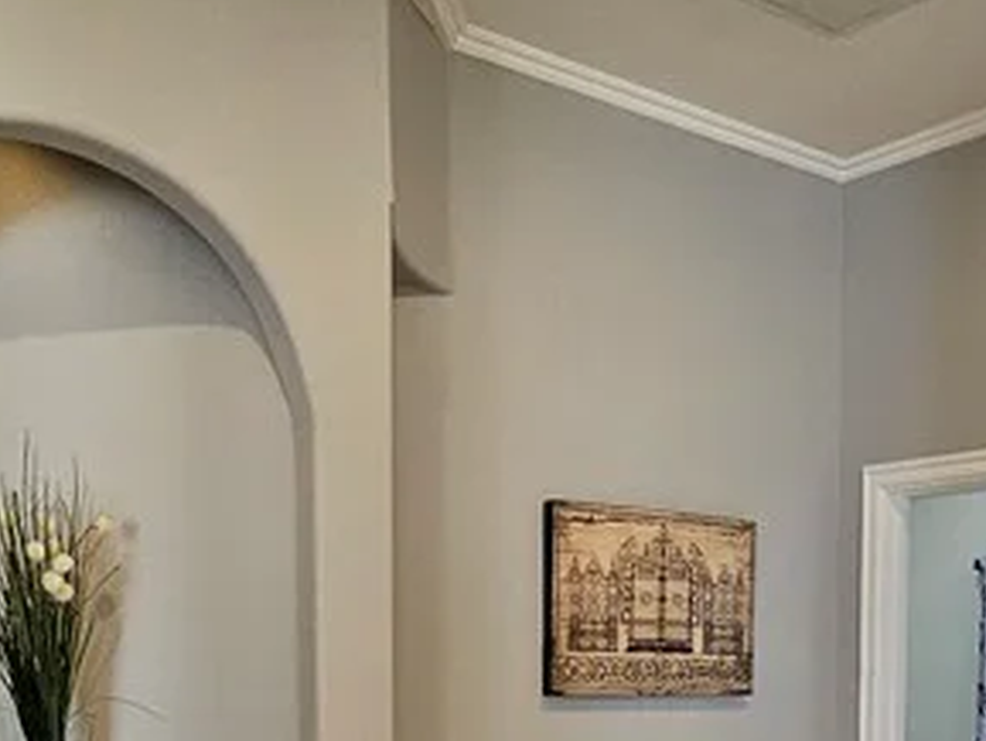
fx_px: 1311
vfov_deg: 29.0
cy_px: 785
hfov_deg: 41.1
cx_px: 563
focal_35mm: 46
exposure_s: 1/60
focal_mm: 1.7
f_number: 2.2
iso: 200
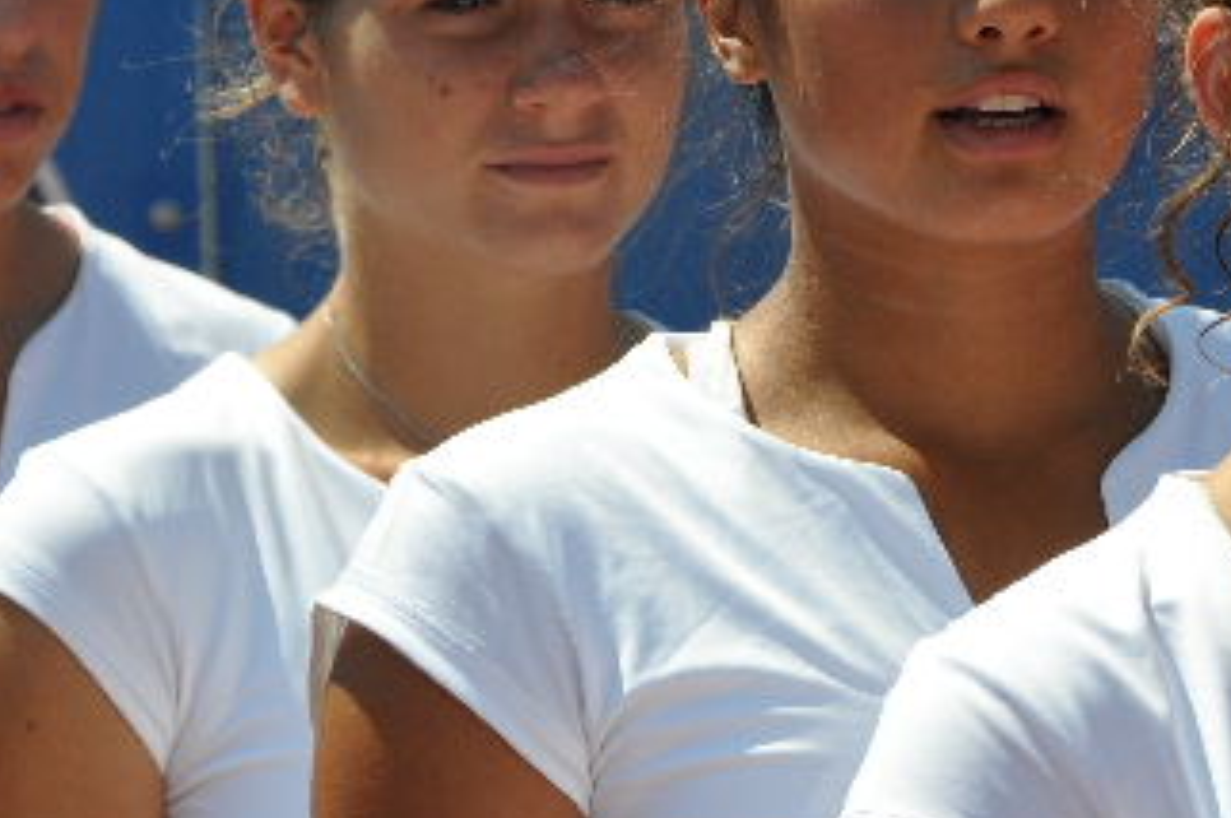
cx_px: 669
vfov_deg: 3.7
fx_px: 12741
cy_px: 248
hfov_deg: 5.5
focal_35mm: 373
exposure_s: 1/1250
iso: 500
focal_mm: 125
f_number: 9
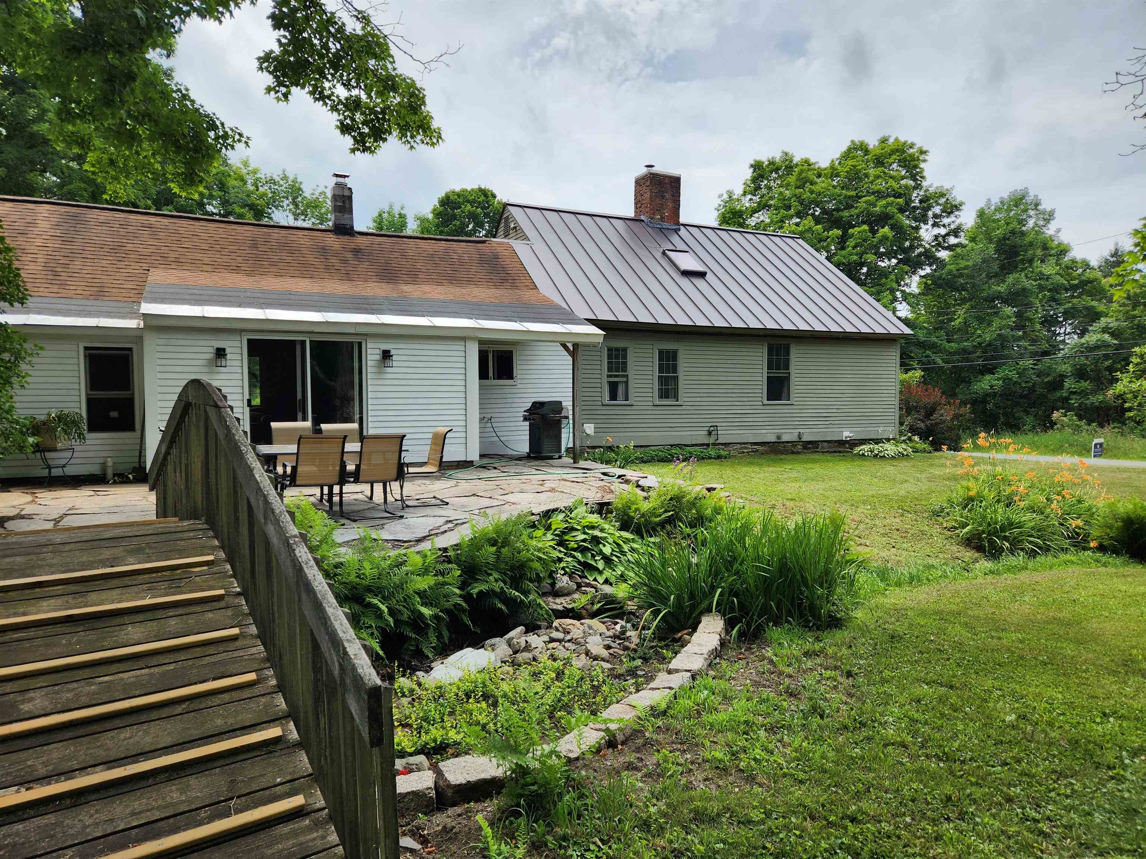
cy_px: 430
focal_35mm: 23
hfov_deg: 73.9
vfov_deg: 58.9
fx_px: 761
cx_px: 573
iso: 20
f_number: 1.8
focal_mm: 5.4
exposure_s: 1/1290
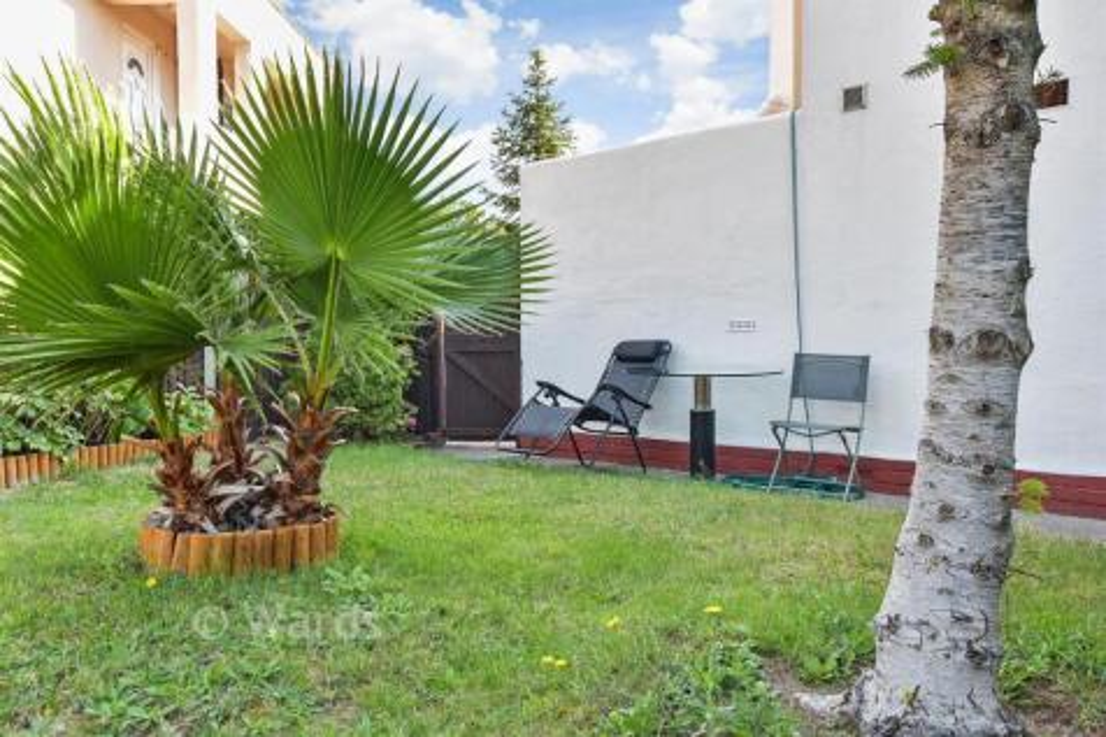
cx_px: 553
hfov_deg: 71.5
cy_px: 368
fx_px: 768
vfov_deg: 51.3
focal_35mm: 25
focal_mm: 17
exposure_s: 1/200
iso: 1000
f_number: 9
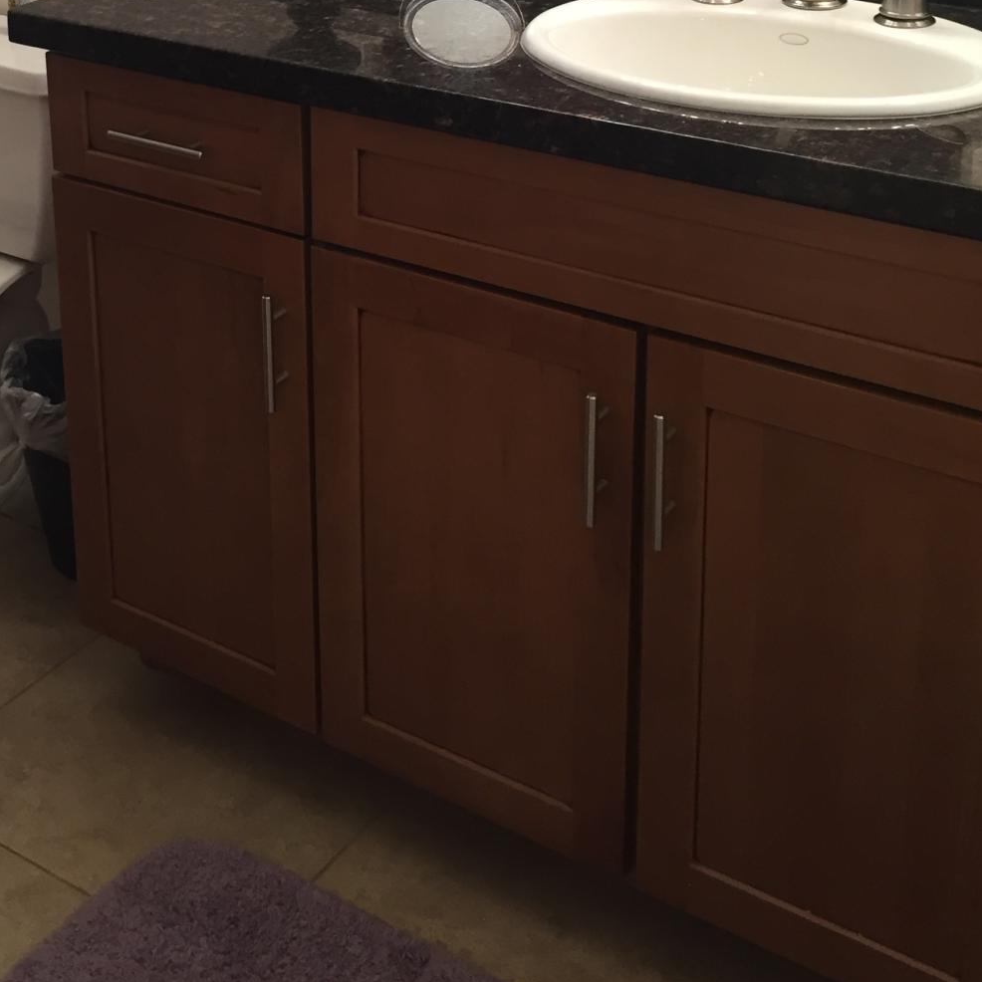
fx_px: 1669
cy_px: 28
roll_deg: +3.0
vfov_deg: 30.7
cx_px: 252
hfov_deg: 32.2
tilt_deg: -15.1
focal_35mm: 52
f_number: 2.2
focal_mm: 4.15
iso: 80
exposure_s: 1/30
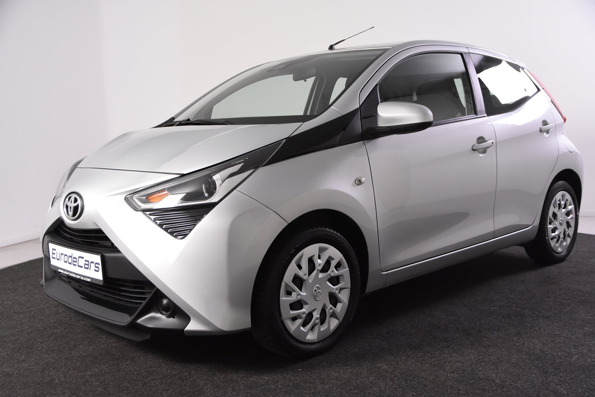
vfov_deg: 34.2
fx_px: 644
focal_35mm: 39
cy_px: 198
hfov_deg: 49.6
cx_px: 298
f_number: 4.5
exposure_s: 1/80
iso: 1600
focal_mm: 26
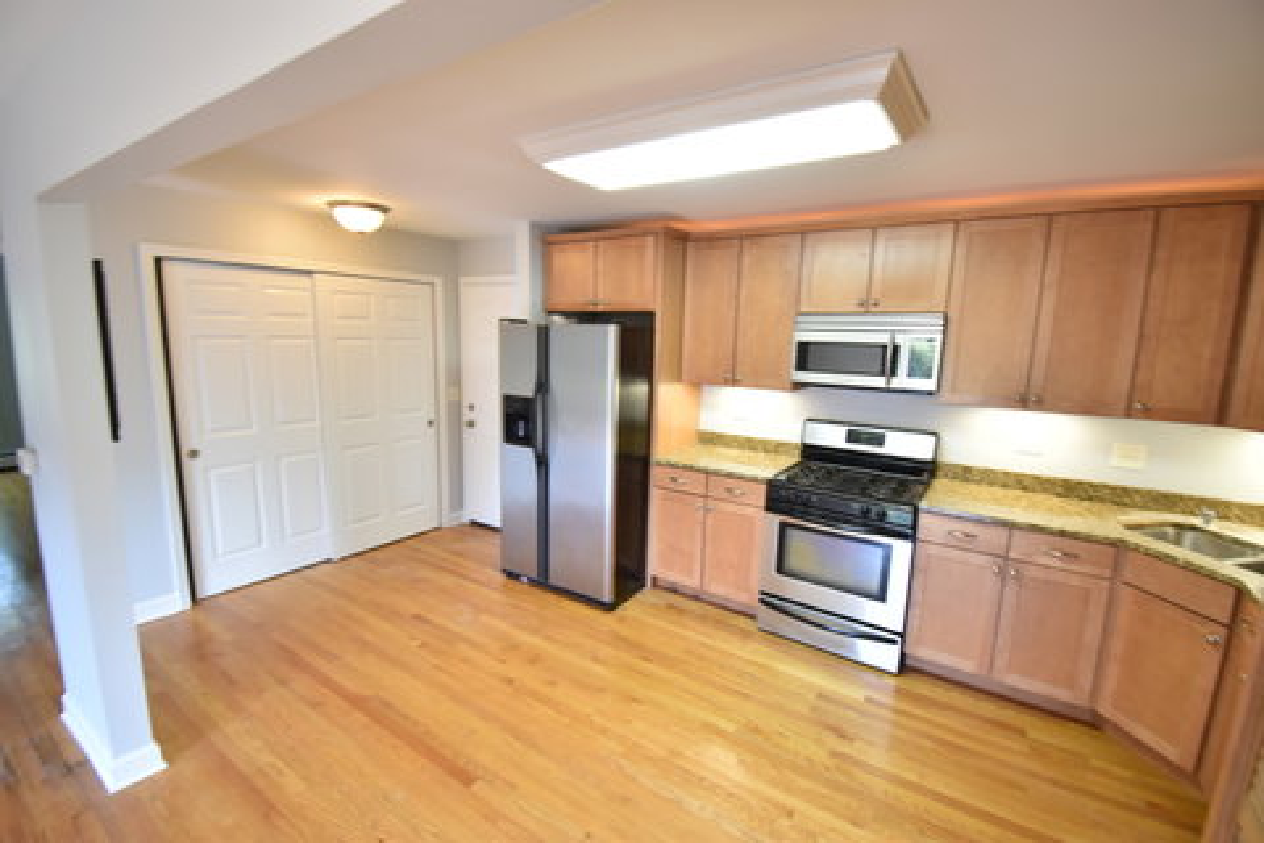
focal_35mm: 15
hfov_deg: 100.4
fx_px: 527
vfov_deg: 77.3
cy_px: 422
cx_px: 632
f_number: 4.5
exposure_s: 1/8
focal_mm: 10
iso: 400
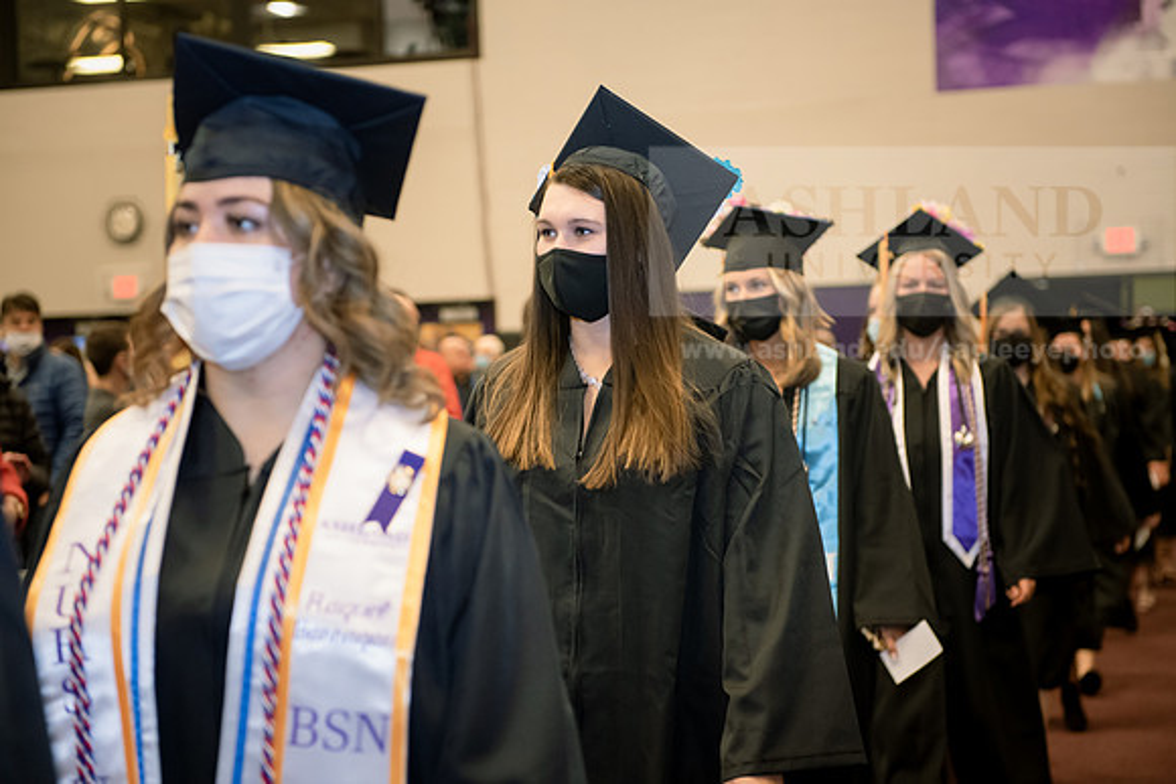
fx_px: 2287
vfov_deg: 19.5
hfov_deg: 28.8
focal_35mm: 70
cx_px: 588
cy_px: 392
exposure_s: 1/200
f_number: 3.5
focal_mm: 70
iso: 1600
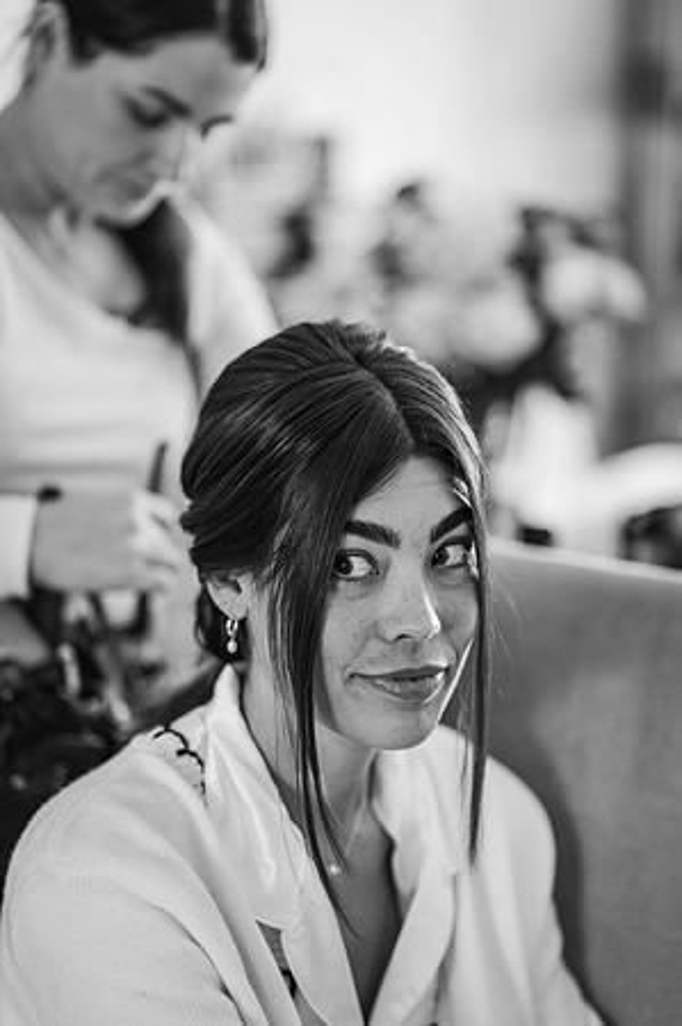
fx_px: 2421
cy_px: 513
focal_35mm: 85
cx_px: 341
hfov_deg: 16.0
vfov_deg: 23.9
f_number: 1.8
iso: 1000
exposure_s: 1/200
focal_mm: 85
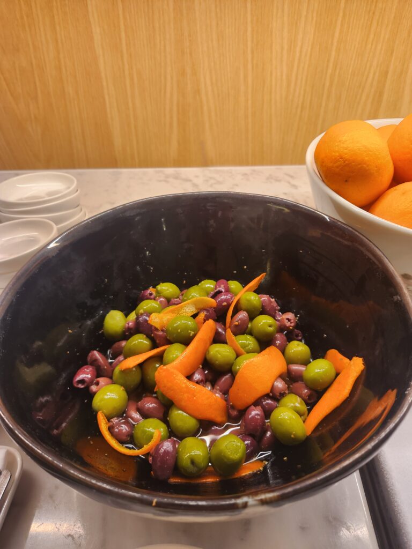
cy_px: 274
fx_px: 365
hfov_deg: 58.9
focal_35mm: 23
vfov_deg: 73.9
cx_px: 206
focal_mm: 5.4
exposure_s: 1/50
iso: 100
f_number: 1.8
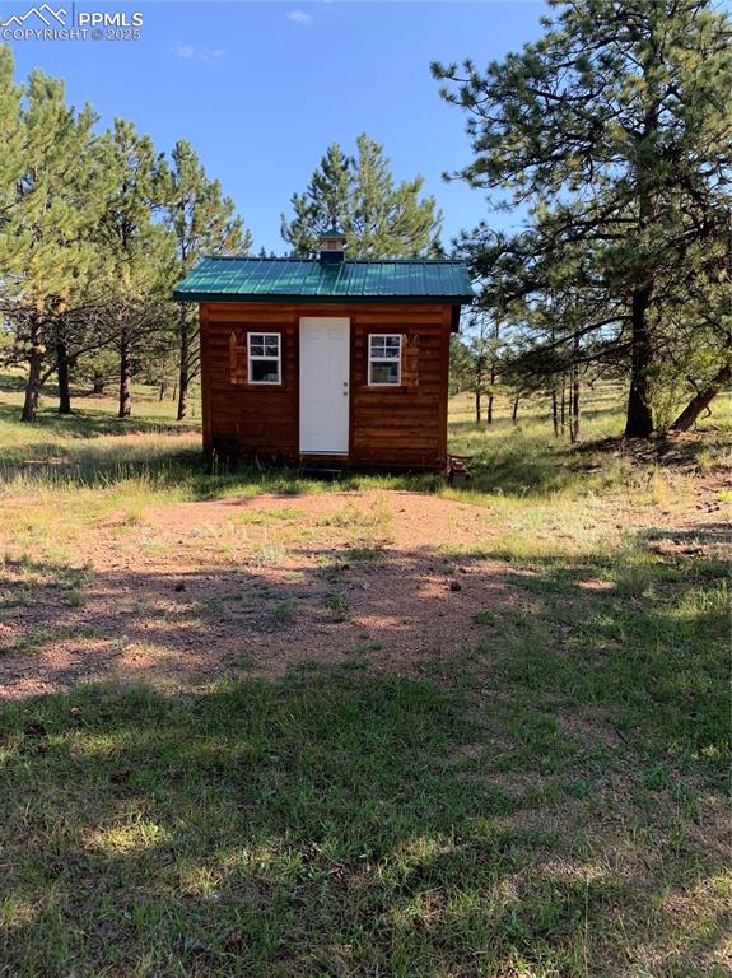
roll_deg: -2.1
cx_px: 366
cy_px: 489
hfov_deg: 53.0
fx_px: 734
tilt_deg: -6.1
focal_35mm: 26
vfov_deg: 67.3
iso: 25
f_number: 1.8
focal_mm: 4.25
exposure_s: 1/546
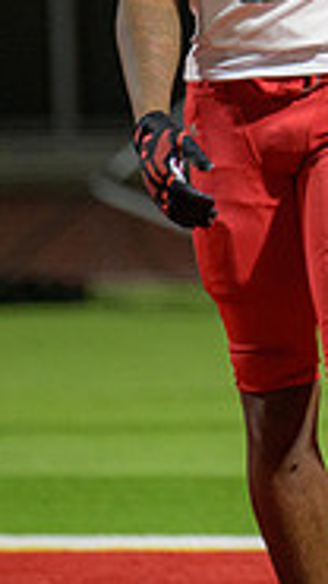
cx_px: 599
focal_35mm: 886
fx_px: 13705
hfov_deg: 1.4
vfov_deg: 2.4
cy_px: 36
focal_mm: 270
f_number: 2.8
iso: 2000
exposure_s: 1/250
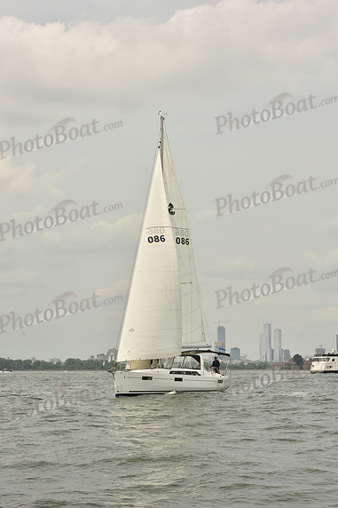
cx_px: 169
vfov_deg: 28.5
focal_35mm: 71
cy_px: 252
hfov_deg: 19.2
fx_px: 1000
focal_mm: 70
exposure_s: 1/640
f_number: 11
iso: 250
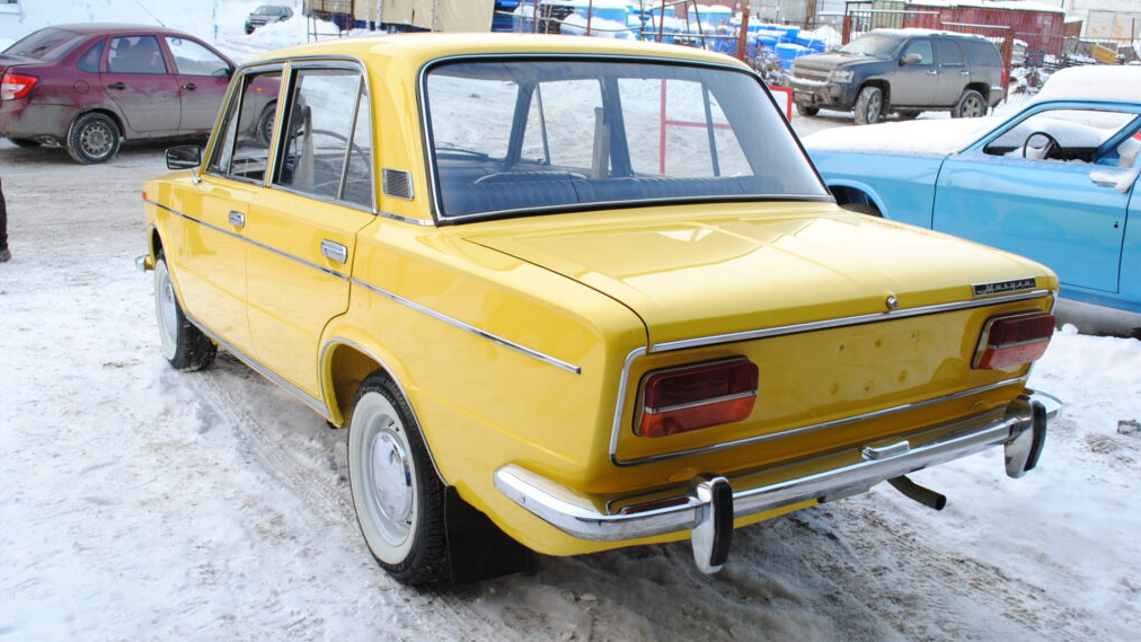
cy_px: 301
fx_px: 1059
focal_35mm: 35
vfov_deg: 33.7
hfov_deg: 56.6
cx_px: 566
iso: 400
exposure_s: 1/125
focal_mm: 22
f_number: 8
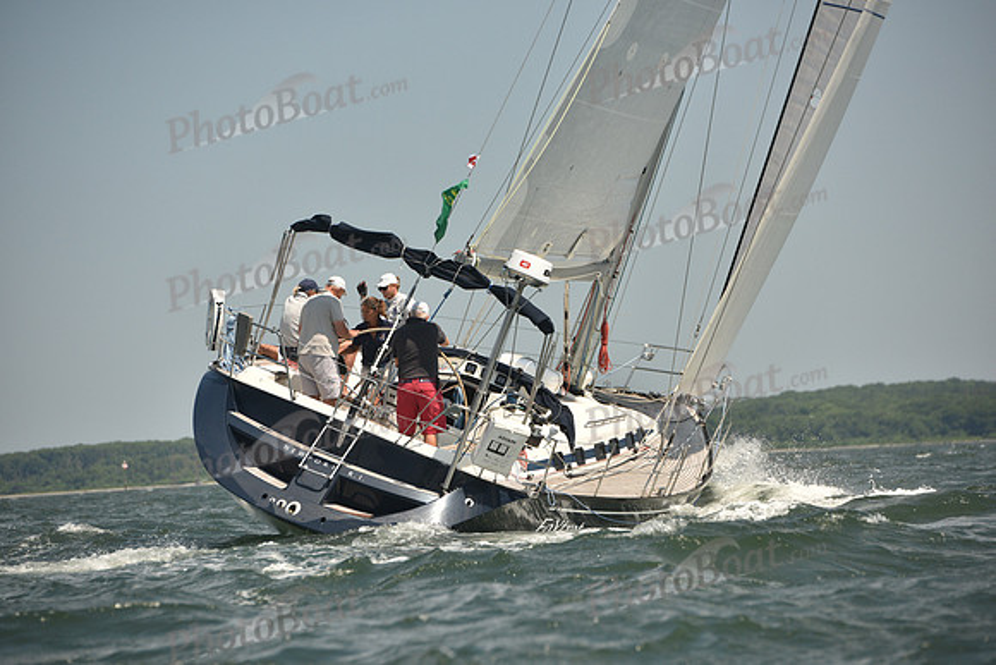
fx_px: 5534
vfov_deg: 6.9
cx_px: 498
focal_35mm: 200
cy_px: 332
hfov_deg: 10.3
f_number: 6.3
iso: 320
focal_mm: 200
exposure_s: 1/1000
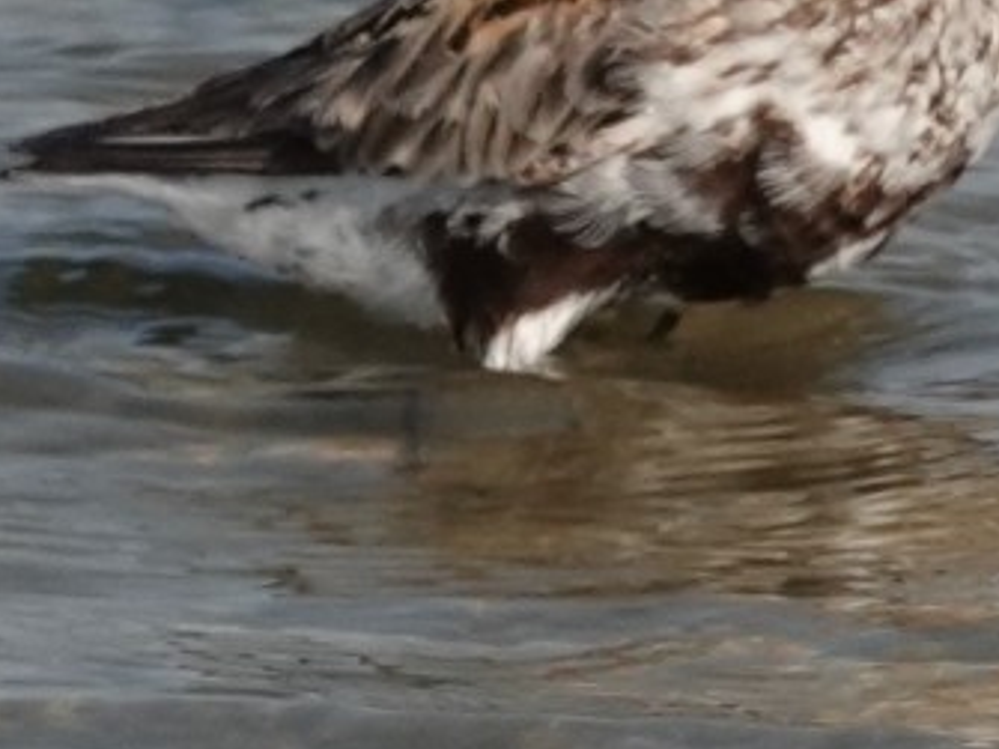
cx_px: 874
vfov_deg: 1.3
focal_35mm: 1119
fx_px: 32282
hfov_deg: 1.8
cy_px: 39
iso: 100
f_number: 7.1
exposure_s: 1/320
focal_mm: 135.89
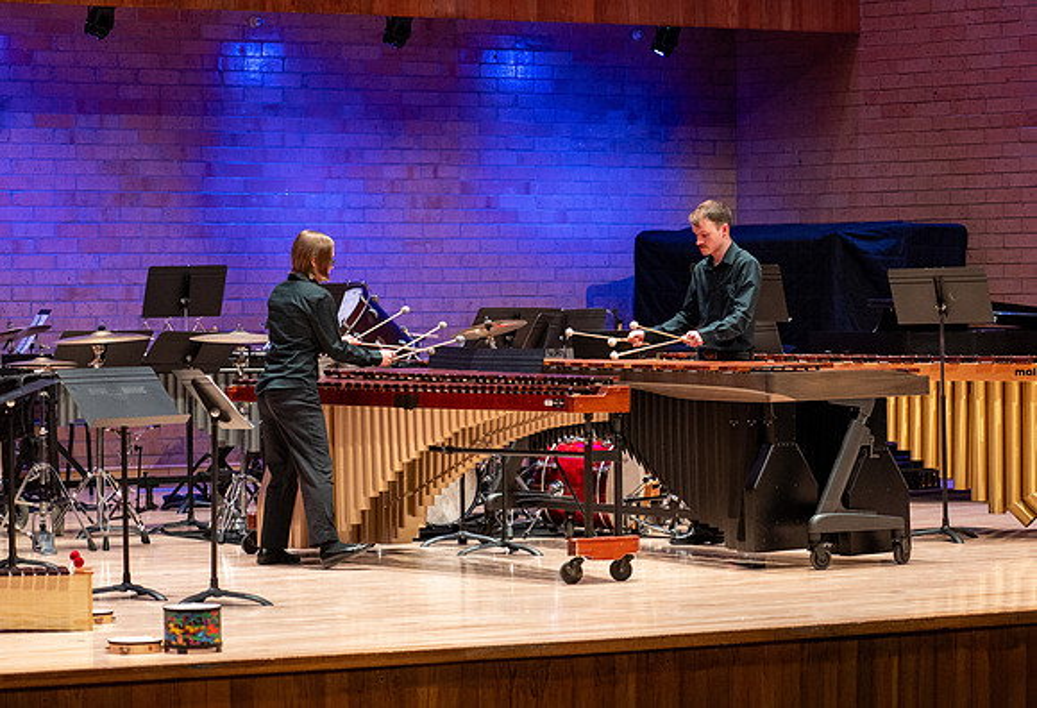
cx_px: 562
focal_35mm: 130
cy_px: 318
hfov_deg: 15.6
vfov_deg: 10.7
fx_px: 3777
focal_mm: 95
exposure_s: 1/320
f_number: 2.8
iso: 2500
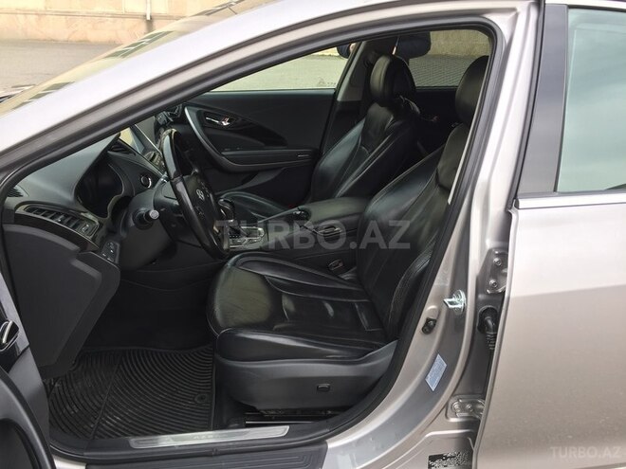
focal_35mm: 29
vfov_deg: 48.2
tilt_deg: -24.9
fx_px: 524
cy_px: 234
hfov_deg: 61.7
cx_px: 313
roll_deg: -2.0
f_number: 2.2
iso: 32
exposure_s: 1/120
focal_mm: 4.15
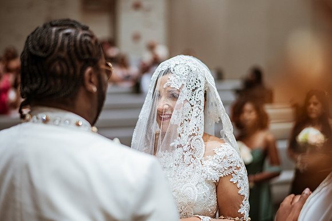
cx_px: 166
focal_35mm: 58
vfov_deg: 23.4
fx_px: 535
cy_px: 110
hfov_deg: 34.5
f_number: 1.4
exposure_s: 1/800
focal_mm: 58
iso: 800
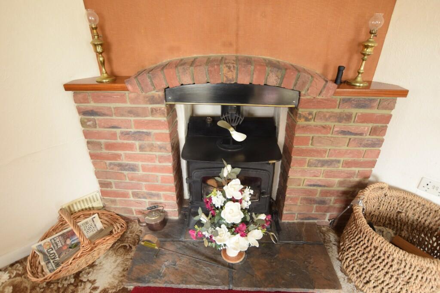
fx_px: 238
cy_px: 146
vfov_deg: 63.2
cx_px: 220
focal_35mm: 20
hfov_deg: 85.4
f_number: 3.5
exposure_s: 1/10
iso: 400
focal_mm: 13
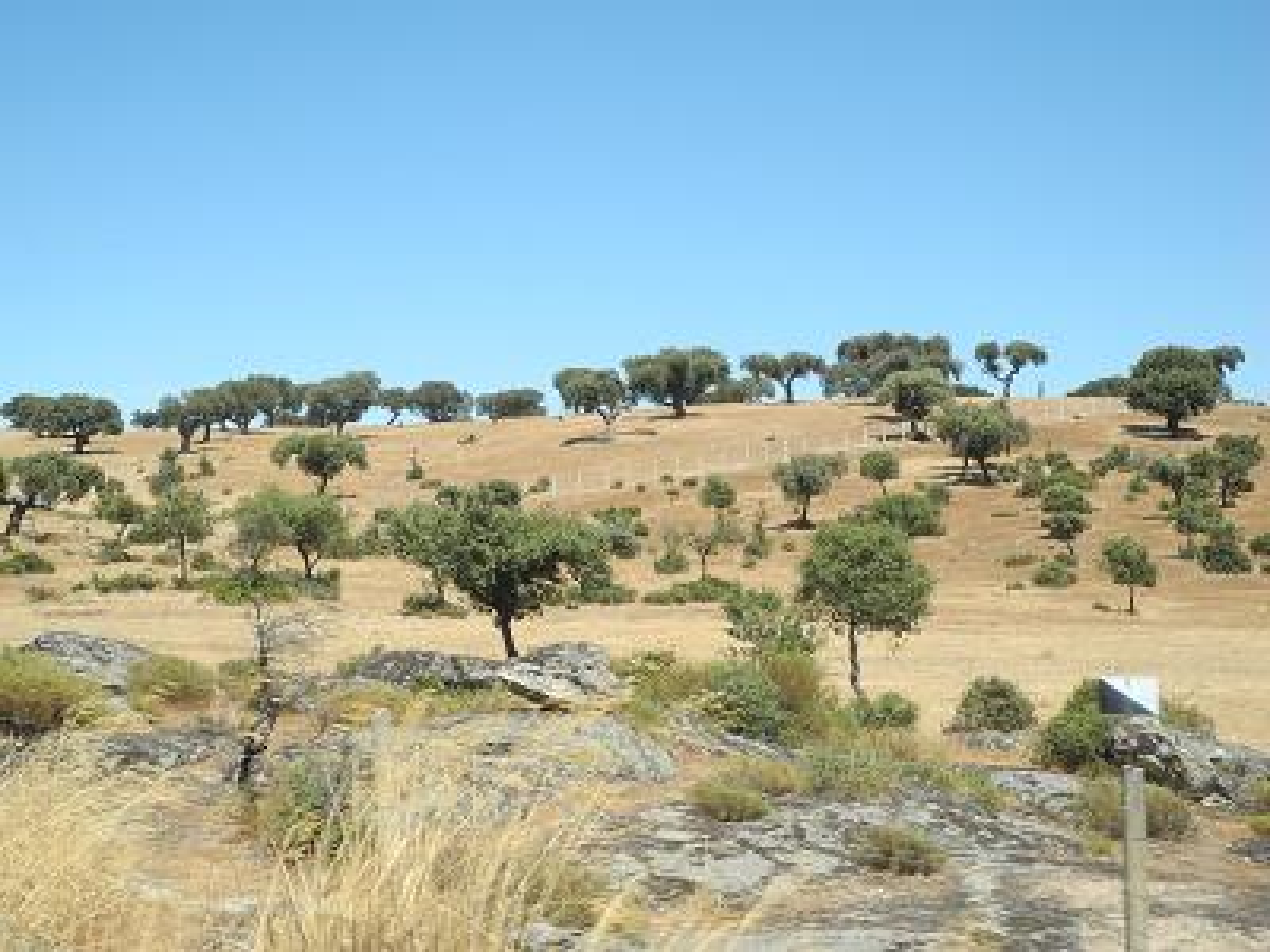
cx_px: 635
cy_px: 476
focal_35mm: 61
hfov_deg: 31.7
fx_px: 2238
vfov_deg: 24.0
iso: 100
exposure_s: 1/800
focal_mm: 13
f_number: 3.5
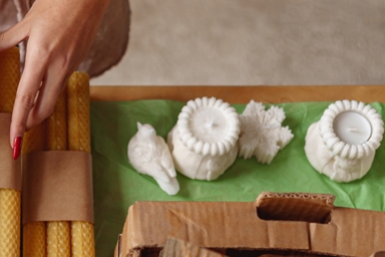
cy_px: 272
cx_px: -16
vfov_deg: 12.8
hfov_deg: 18.8
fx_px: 1123
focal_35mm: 105
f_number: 1.4
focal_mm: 35
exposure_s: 1/100
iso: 500
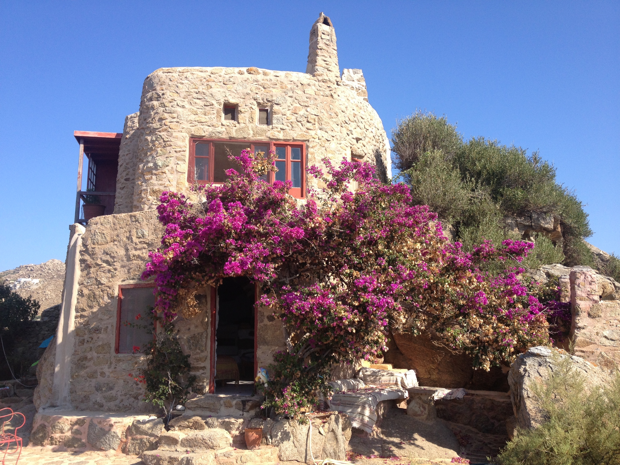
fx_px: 627
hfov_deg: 52.6
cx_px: 310
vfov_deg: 40.7
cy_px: 232
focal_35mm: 35
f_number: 2.4
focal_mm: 4.28
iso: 50
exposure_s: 1/968
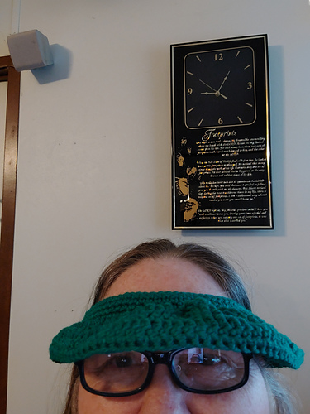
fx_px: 346
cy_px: 207
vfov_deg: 61.7
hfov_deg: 48.2
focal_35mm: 29
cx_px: 155
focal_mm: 3.86
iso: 500
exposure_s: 1/24
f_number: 1.9
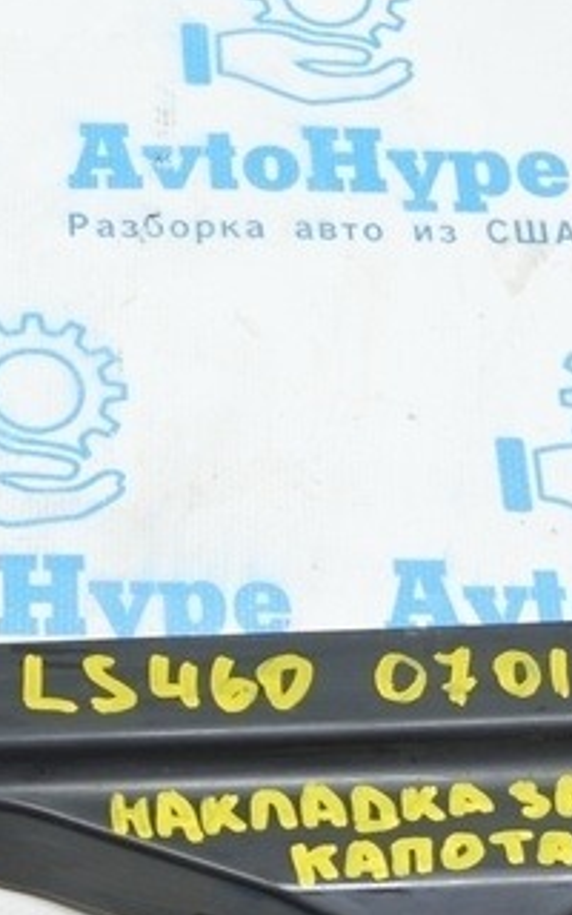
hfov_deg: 14.4
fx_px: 2195
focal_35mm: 88
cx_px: -106
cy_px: 590
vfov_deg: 23.5
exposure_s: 1/50
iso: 400
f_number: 3.5
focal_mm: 18
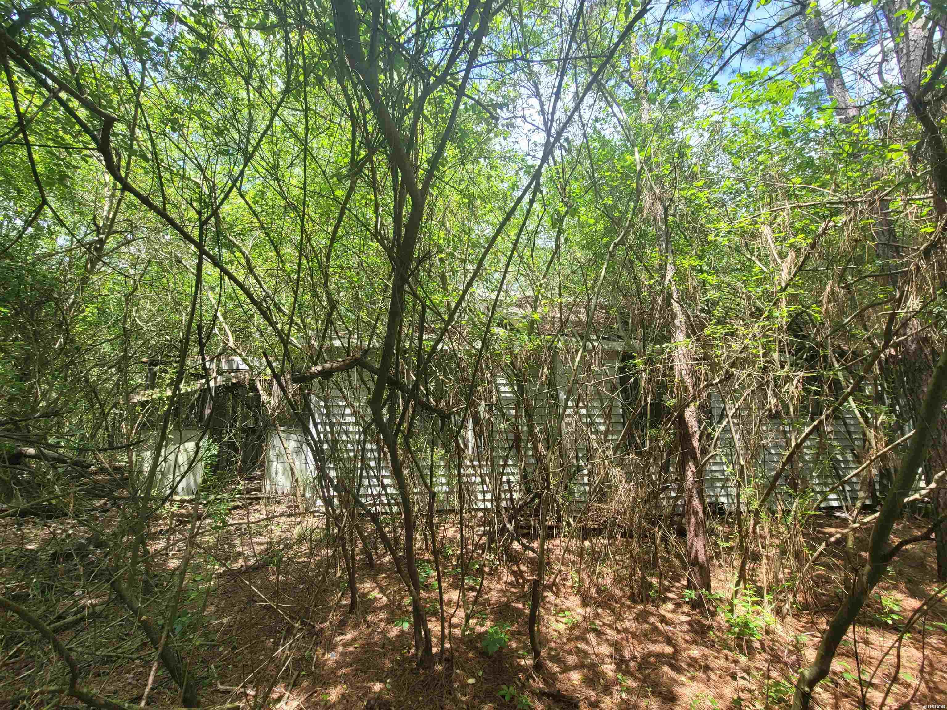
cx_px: 474
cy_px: 355
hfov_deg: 106.2
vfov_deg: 89.9
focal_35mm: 13
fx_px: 356
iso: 64
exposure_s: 1/251
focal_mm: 2.2
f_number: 2.2
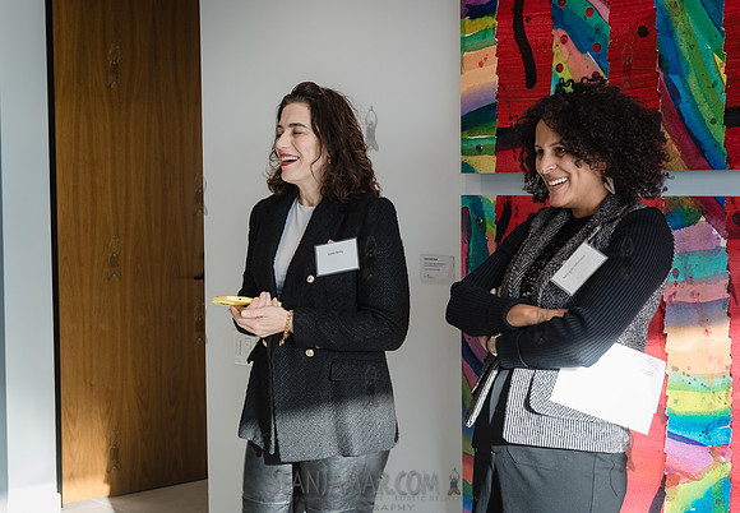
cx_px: 310
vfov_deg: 23.0
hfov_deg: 32.6
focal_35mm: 61
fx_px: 1262
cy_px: 262
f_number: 5.6
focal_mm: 52
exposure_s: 1/160
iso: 500
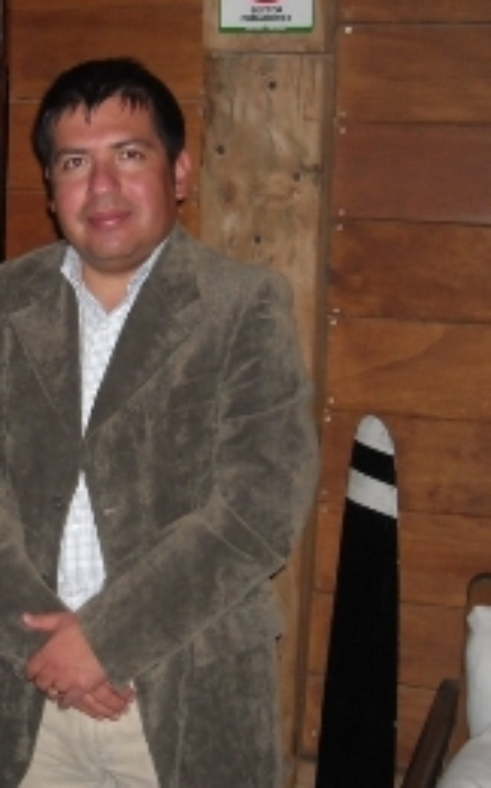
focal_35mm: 50
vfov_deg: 40.3
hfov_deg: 24.6
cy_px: 392
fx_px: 1073
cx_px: -3
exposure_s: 1/60
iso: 200
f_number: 2.8
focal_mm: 5.7
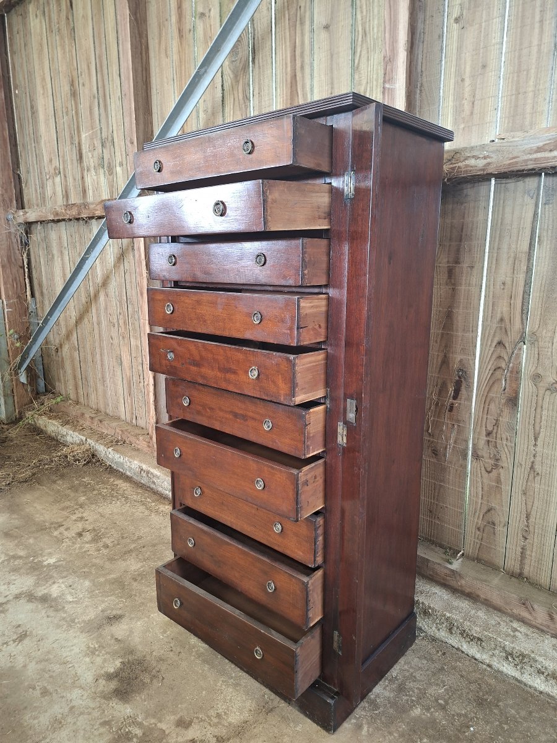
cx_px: 278
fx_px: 493
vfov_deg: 73.9
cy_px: 372
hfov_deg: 58.9
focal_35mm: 23
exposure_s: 1/50
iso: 250
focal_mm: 5.54
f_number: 1.8
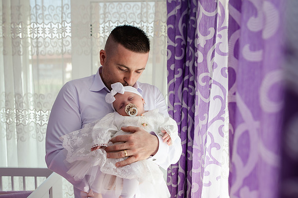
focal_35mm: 42
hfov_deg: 46.3
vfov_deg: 31.8
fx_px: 348
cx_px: 142
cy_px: 98
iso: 400
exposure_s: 1/250
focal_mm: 38
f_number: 4
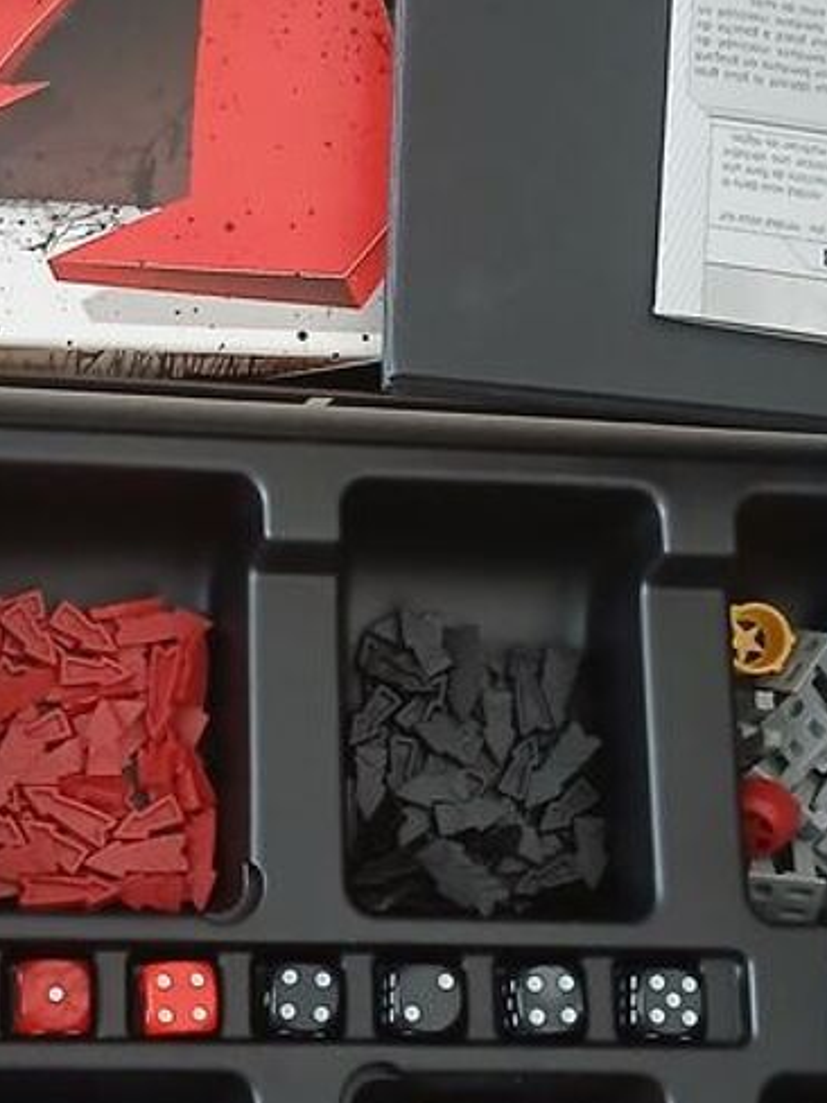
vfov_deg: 27.3
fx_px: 2262
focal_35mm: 71
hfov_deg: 20.6
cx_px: 240
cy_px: 709
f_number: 1.8
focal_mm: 3.98
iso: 400
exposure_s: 1/25
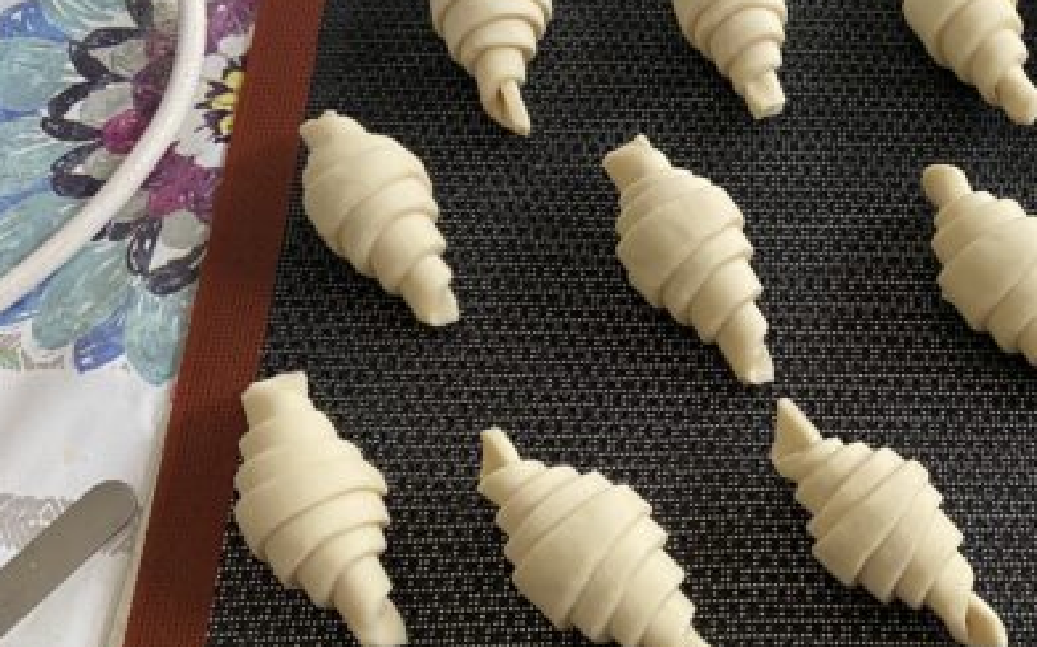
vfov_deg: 27.3
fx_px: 1328
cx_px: 863
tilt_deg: -63.8
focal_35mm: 47
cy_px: 247
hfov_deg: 40.5
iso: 160
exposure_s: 1/60
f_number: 1.8
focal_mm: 4.25
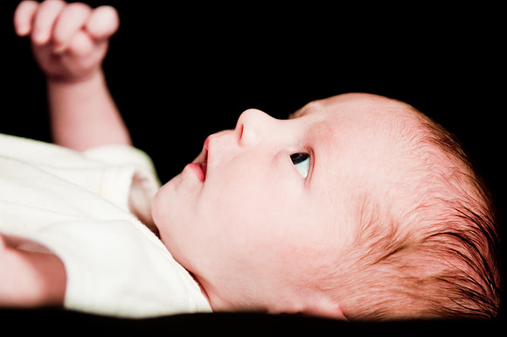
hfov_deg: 19.5
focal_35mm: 105
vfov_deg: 13.0
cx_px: 254
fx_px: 1477
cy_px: 168
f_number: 2.8
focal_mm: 70
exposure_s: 1/100
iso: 200
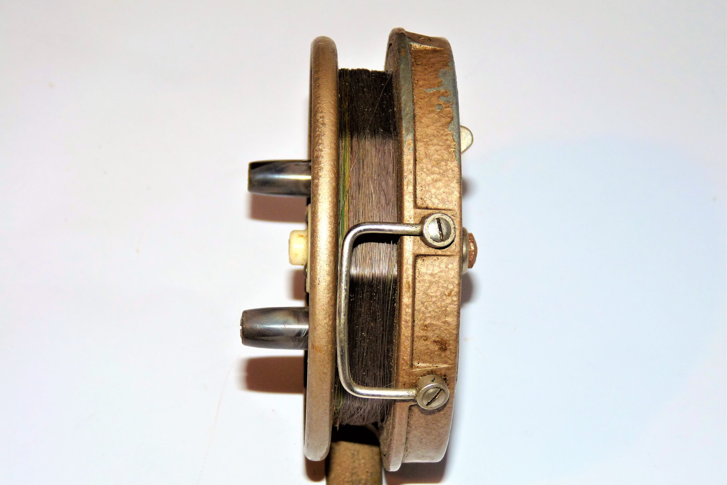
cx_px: 362
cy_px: 262
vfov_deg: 15.5
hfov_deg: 23.1
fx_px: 1777
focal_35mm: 88
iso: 100
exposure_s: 1/40
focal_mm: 14.9
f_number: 3.4
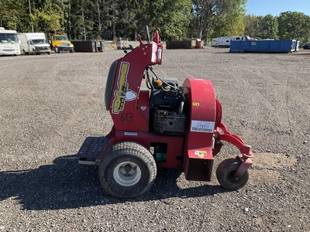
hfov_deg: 61.7
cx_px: 155
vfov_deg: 48.2
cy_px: 116
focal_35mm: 29
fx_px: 260
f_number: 1.8
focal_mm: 3
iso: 25
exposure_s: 1/586
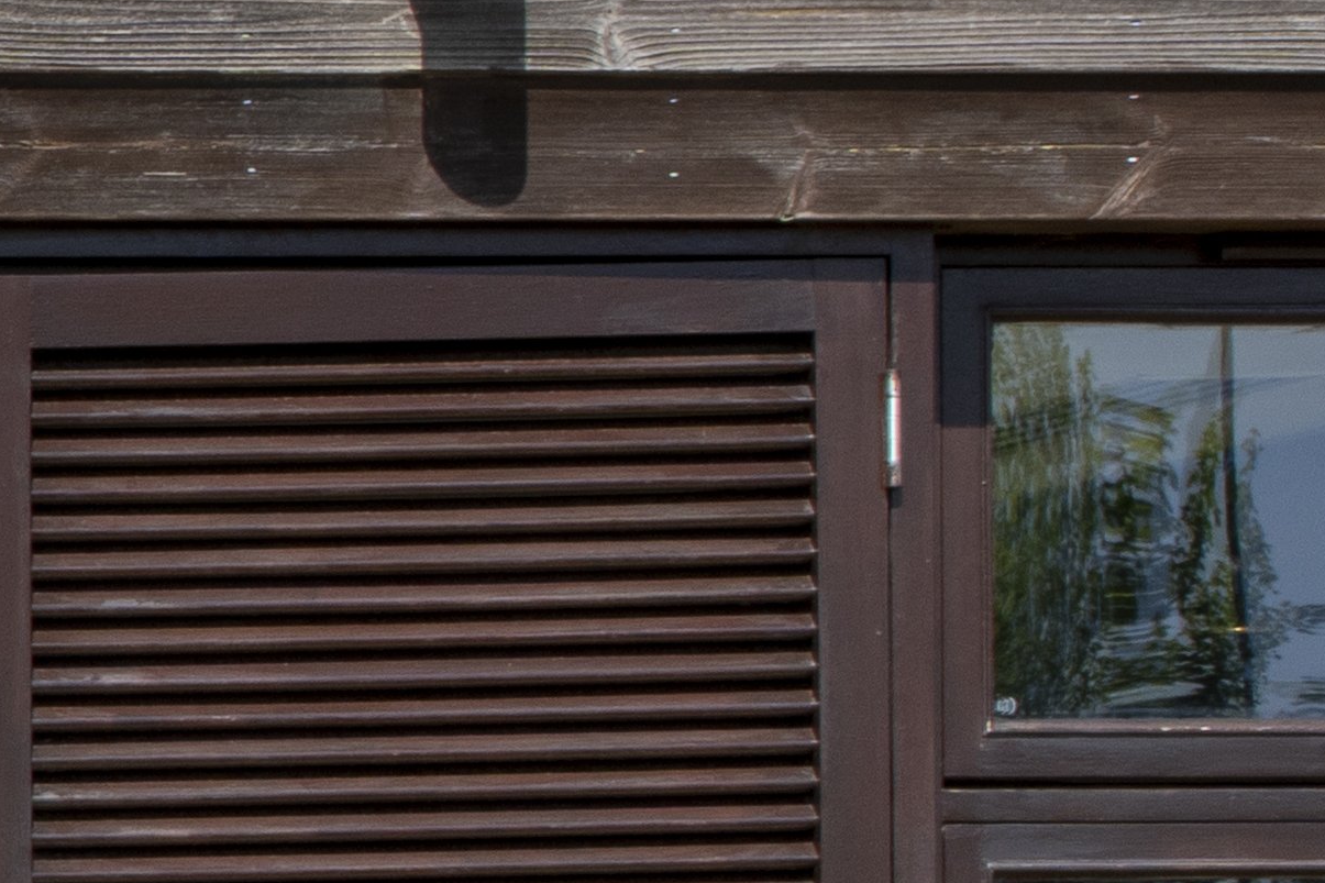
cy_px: 610
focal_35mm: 355
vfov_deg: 3.9
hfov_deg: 5.3
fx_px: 13063
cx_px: -3558
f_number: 16
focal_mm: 45
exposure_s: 1/60
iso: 125
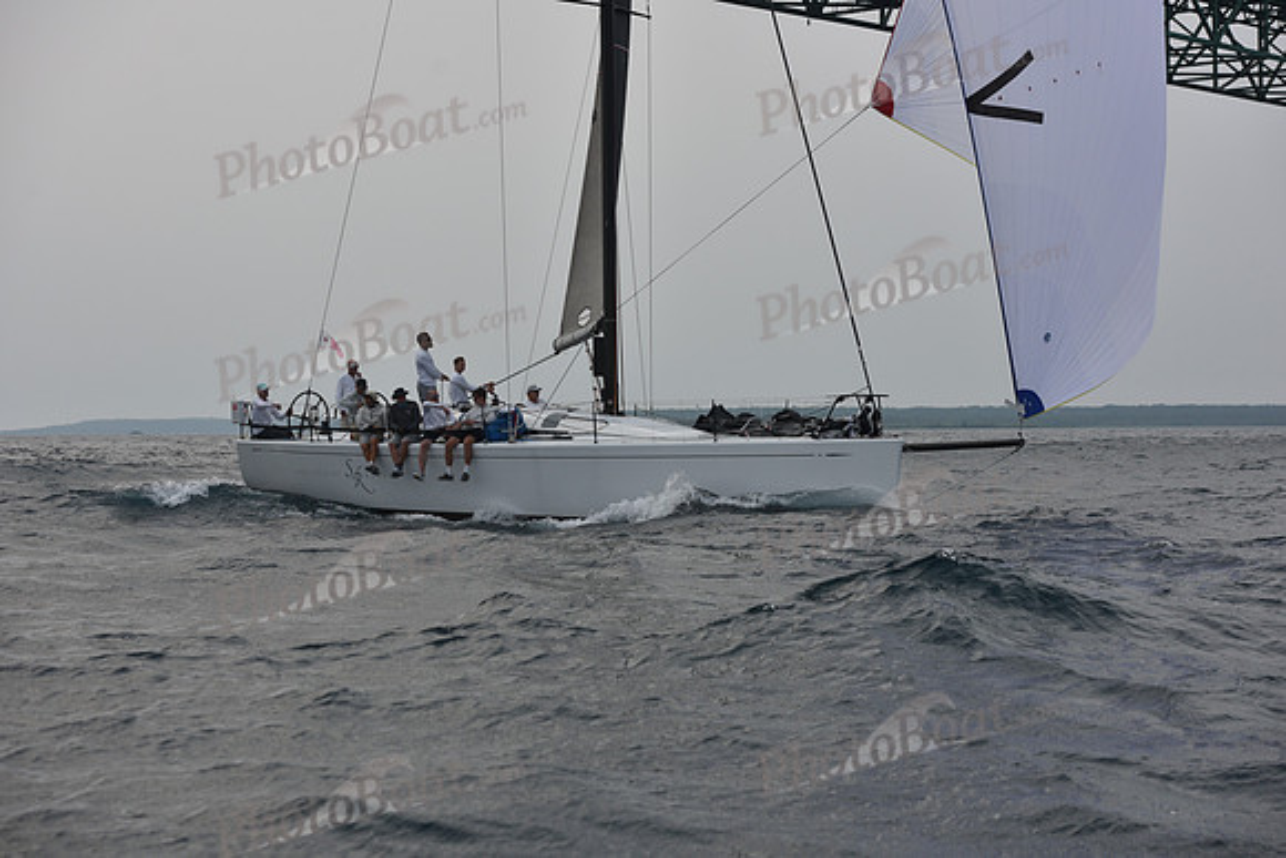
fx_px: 2501
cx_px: 643
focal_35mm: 70
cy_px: 429
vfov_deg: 19.5
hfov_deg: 28.8
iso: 250
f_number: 5.6
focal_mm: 70
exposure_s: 1/1000
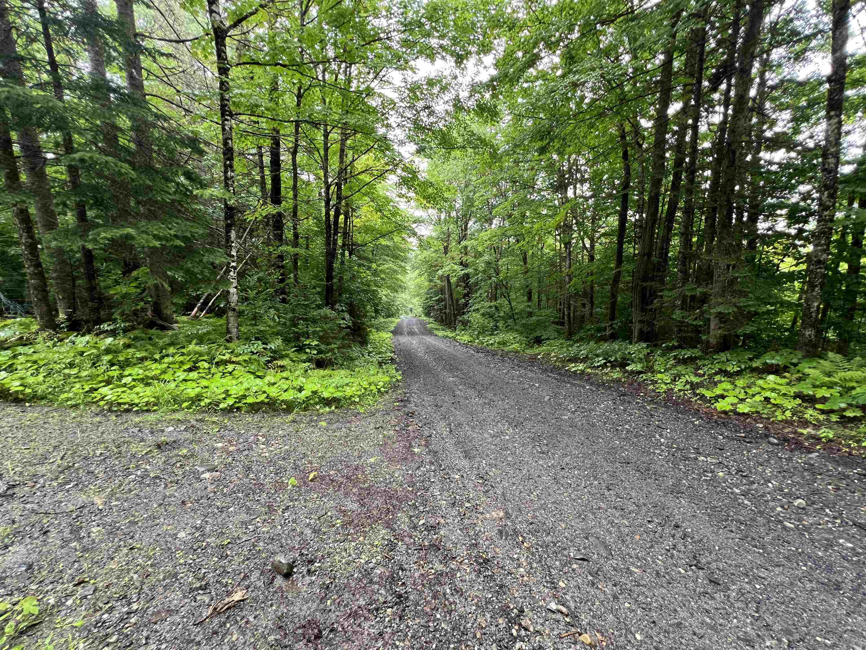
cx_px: 433
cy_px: 325
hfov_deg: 106.2
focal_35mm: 13
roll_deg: +0.4
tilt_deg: -9.6
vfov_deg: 89.9
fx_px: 325
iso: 160
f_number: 1.8
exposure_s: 1/99
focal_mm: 1.57
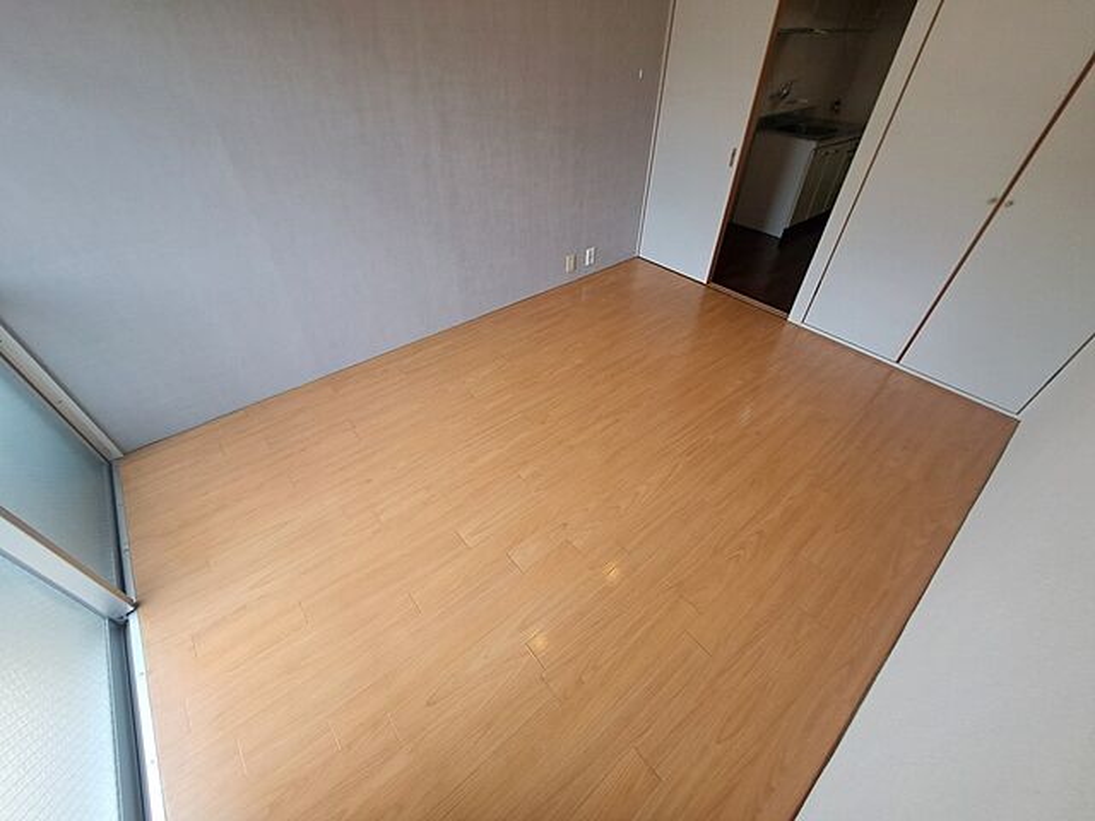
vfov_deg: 89.9
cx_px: 548
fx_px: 411
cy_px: 410
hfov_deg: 106.2
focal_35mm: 13
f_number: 2.2
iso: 50
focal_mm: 1.74
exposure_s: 1/50
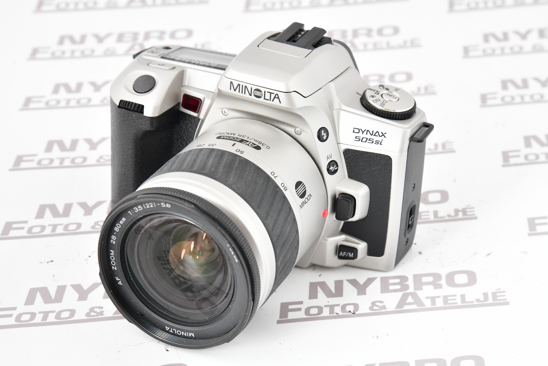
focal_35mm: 120
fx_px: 1827
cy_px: 183
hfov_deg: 17.1
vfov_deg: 11.4
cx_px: 274
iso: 2500
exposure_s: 1/80
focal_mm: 120
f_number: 14
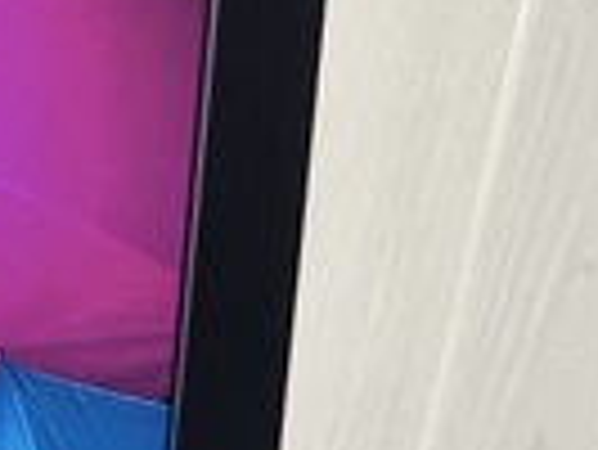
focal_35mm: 197
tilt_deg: -30.7
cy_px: 778
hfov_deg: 8.8
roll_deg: -0.1
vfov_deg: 7.4
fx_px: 3406
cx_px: -962
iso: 100
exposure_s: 1/100
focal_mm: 5.7
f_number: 1.5
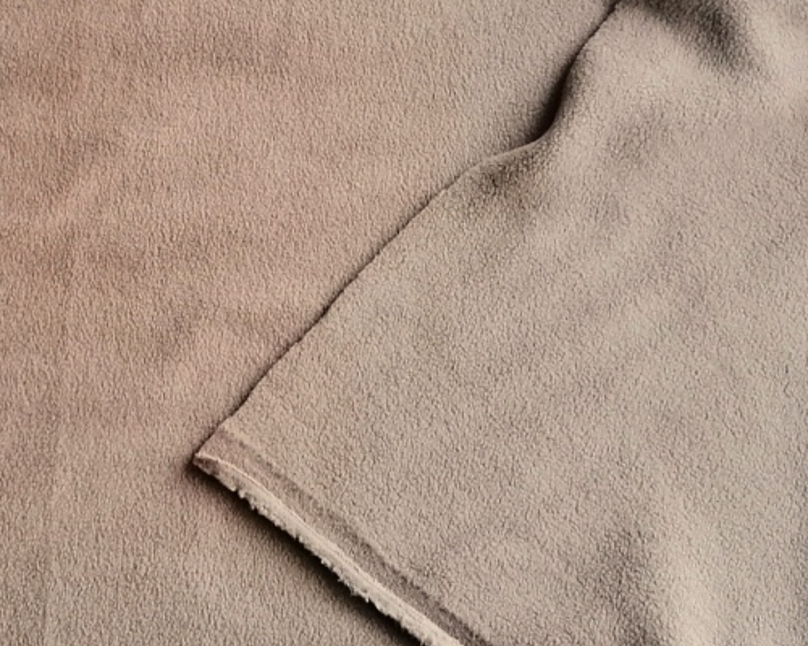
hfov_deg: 32.2
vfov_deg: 27.6
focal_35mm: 54
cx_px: 13
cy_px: 134
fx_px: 1291
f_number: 1.8
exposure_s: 1/33.3
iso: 125
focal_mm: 4.75
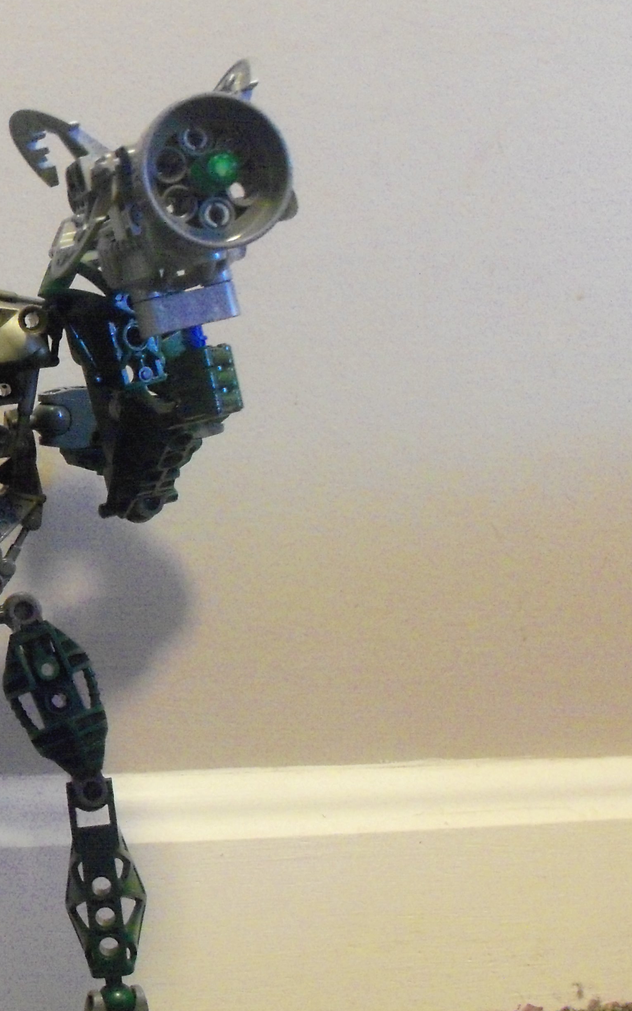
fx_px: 1654
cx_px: -79
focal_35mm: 60
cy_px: 552
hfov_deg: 20.5
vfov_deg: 34.0
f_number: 3
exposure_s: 1/3.2
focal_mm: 6.3
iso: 400
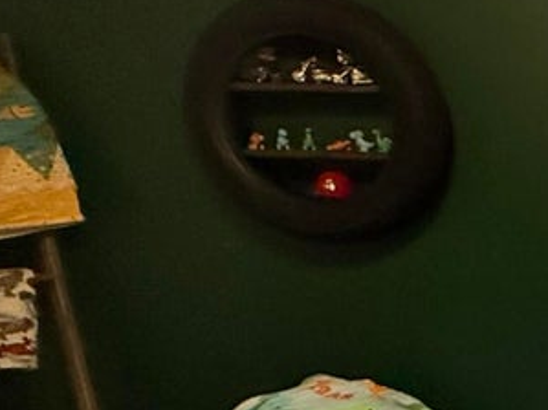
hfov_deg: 20.6
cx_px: 1000
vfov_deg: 22.0
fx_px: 1013
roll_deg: -0.2
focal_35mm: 64
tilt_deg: -12.8
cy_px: 414
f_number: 2.2
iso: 640
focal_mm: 2.22
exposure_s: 1/120
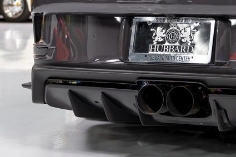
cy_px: 7
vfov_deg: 12.8
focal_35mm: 106
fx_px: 695
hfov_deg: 18.7
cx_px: 241
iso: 800
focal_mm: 44
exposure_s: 1/60
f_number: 4
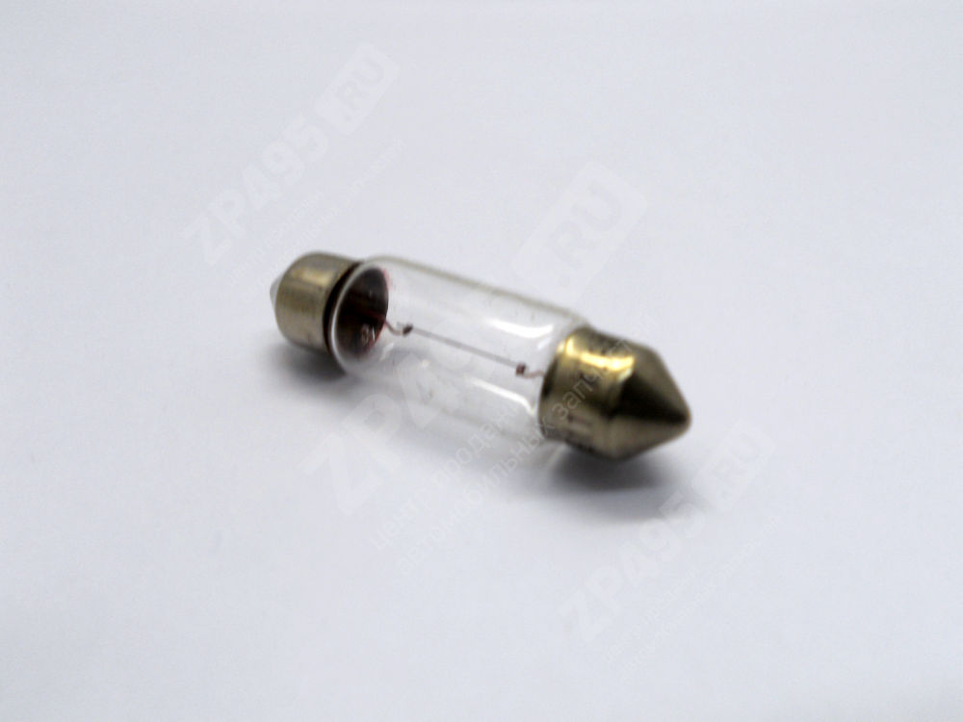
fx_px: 890
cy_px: 361
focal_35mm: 32
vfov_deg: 44.2
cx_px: 482
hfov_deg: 56.8
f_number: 3.5
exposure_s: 1/40
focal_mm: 5.8
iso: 80
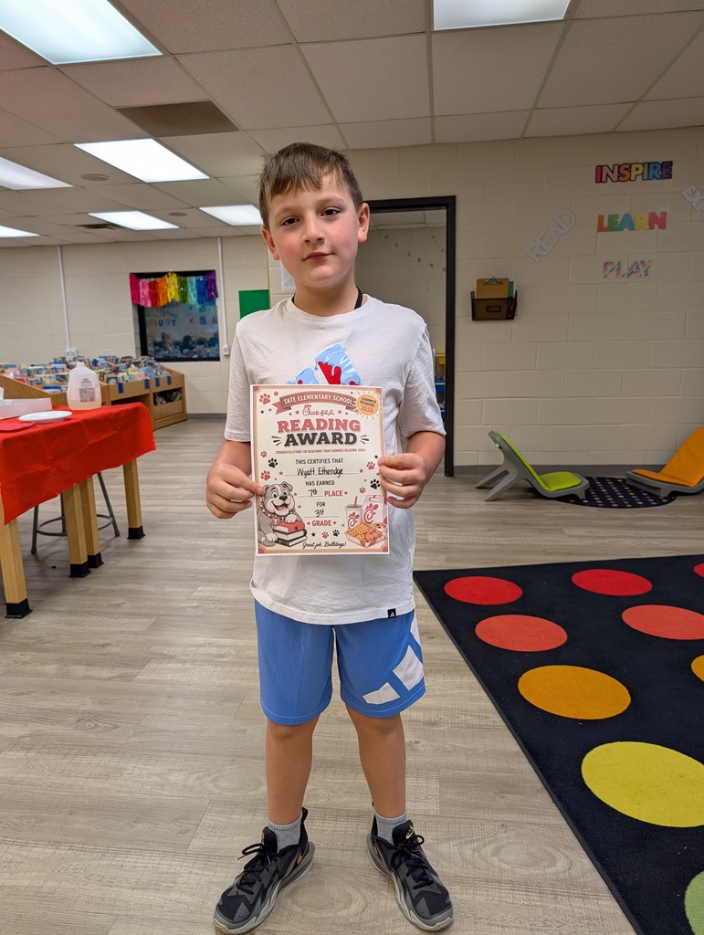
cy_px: 468
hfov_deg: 56.9
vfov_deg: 71.5
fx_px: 649
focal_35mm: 24
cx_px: 352
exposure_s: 1/120
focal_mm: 6.9
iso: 60
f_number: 1.68
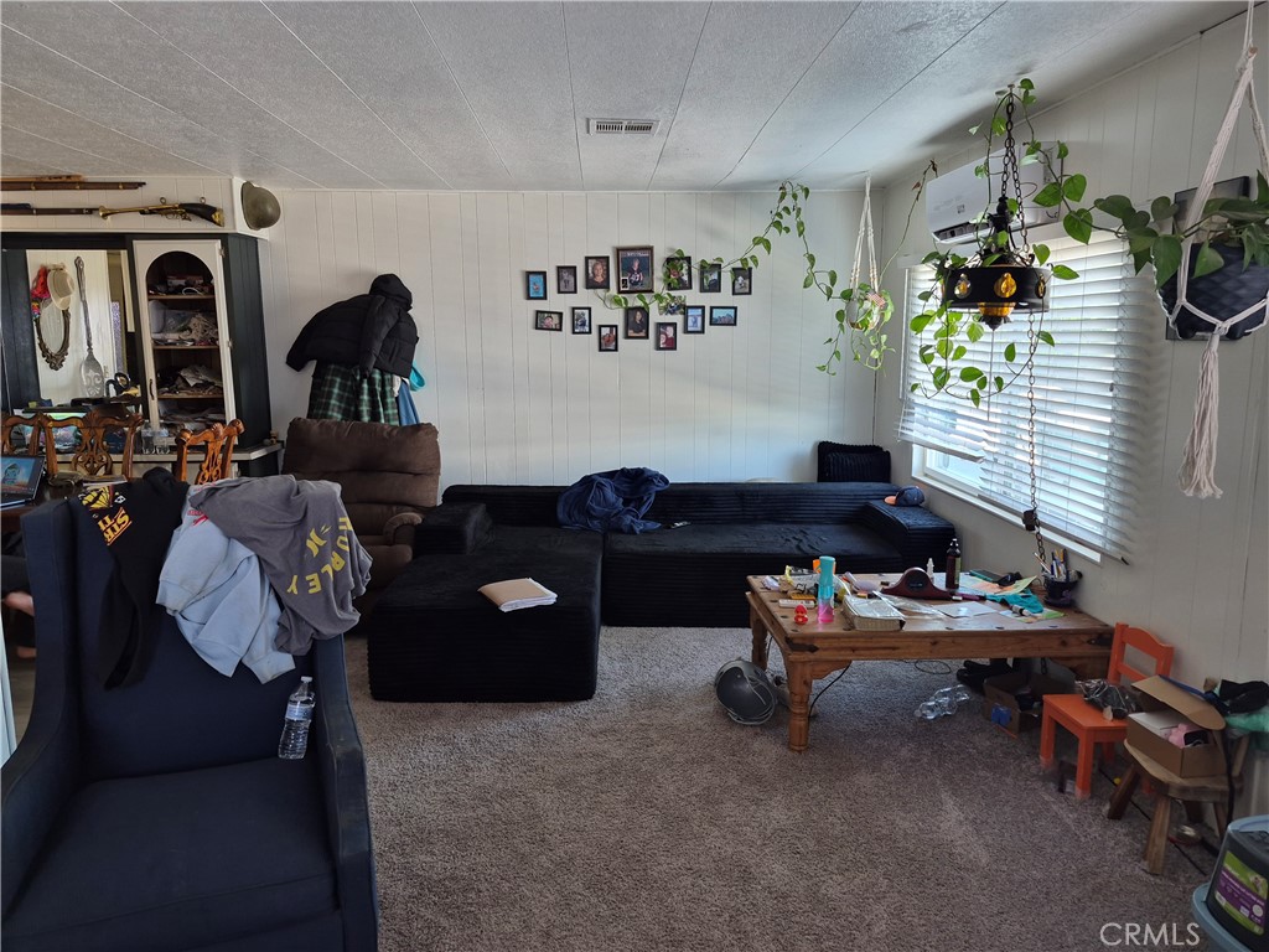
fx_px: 843
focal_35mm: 23
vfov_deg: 58.9
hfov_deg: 73.9
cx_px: 634
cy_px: 476
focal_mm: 5.4
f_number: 1.8
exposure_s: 1/60
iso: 160
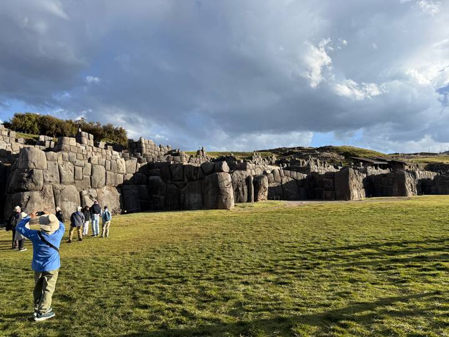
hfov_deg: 71.6
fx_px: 311
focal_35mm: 24
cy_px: 168
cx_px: 224
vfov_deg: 56.8
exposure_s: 1/2525
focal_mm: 6.76
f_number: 1.78
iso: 80
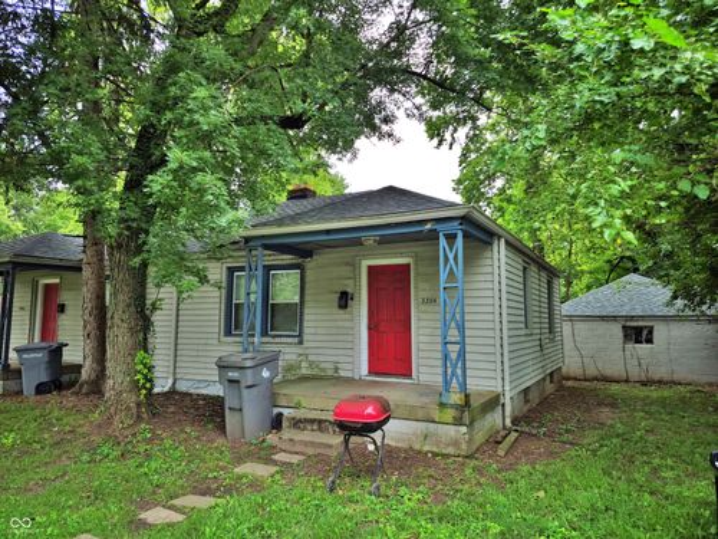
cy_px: 270
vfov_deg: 58.9
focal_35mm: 23
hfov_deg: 73.9
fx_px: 477
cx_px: 359
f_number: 1.8
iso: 25
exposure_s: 1/431
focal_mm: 5.4
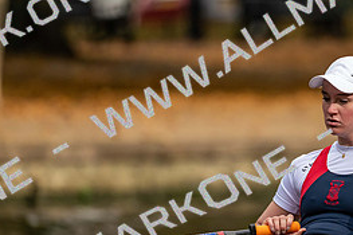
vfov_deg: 1.6
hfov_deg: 2.3
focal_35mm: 883
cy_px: 142
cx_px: 256
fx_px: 8653
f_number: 4.5
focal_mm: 400
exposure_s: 1/2500
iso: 1250
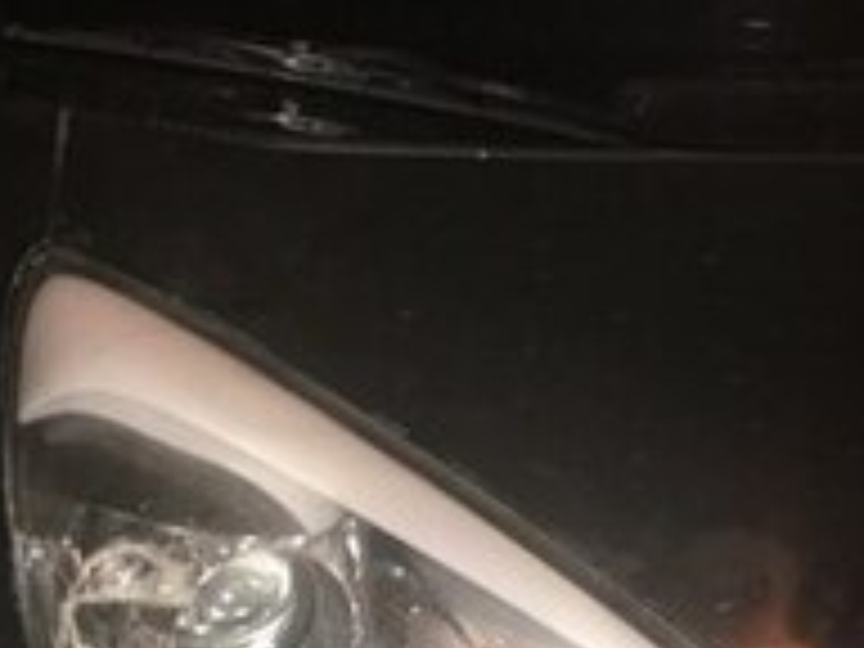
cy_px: 886
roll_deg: -4.5
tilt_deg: -28.3
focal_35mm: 75
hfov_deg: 25.8
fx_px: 1872
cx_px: 274
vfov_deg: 18.1
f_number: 2.2
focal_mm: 4.15
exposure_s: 1/17
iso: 160
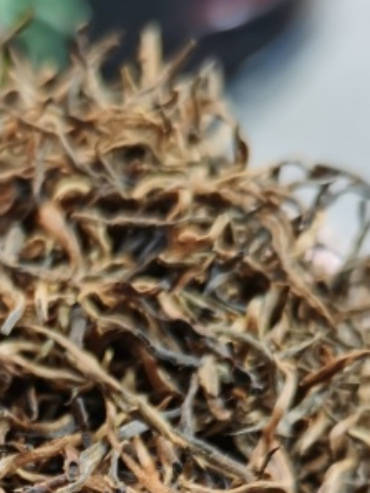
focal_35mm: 97
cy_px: 627
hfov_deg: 14.8
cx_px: -60
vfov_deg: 18.9
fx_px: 1381
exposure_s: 1/133
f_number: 1.8
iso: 50
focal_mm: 5.58
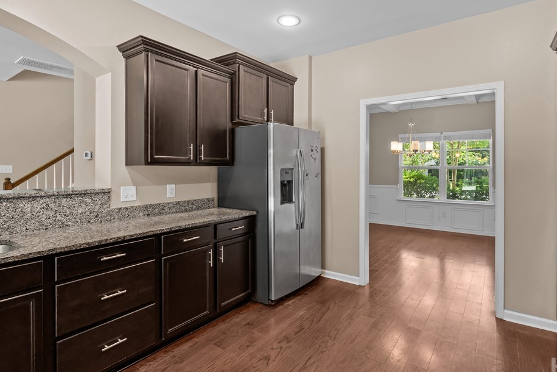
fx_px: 294
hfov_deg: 86.8
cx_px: 300
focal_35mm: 19
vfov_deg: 64.5
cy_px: 192
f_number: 6.3
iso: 2000
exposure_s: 1/30
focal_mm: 16
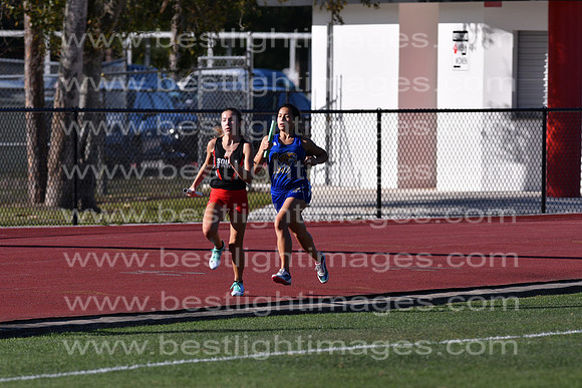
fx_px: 7276
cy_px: 194
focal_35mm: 450
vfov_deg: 3.1
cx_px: 291
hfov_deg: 4.6
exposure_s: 1/5000
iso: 400
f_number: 5.6
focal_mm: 300
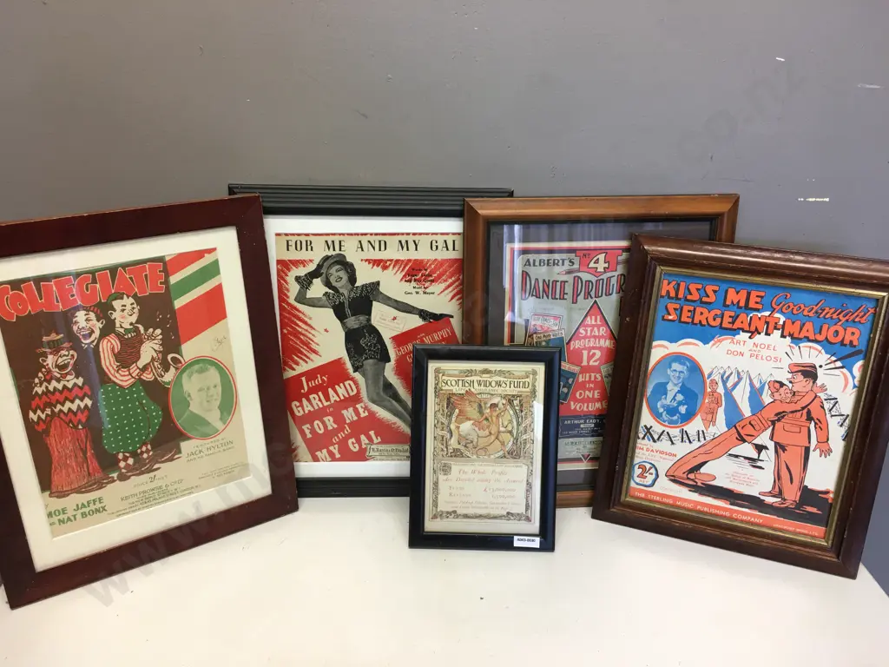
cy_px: 334
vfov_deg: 48.2
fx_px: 745
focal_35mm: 29
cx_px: 444
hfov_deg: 61.7
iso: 40
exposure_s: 1/33
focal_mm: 4.15
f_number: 2.2
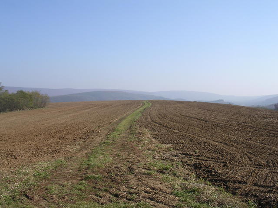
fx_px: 305
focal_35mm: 38
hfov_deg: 49.0
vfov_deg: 37.7
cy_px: 104
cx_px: 139
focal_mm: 5.8
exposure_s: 1/257
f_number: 5.6
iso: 100
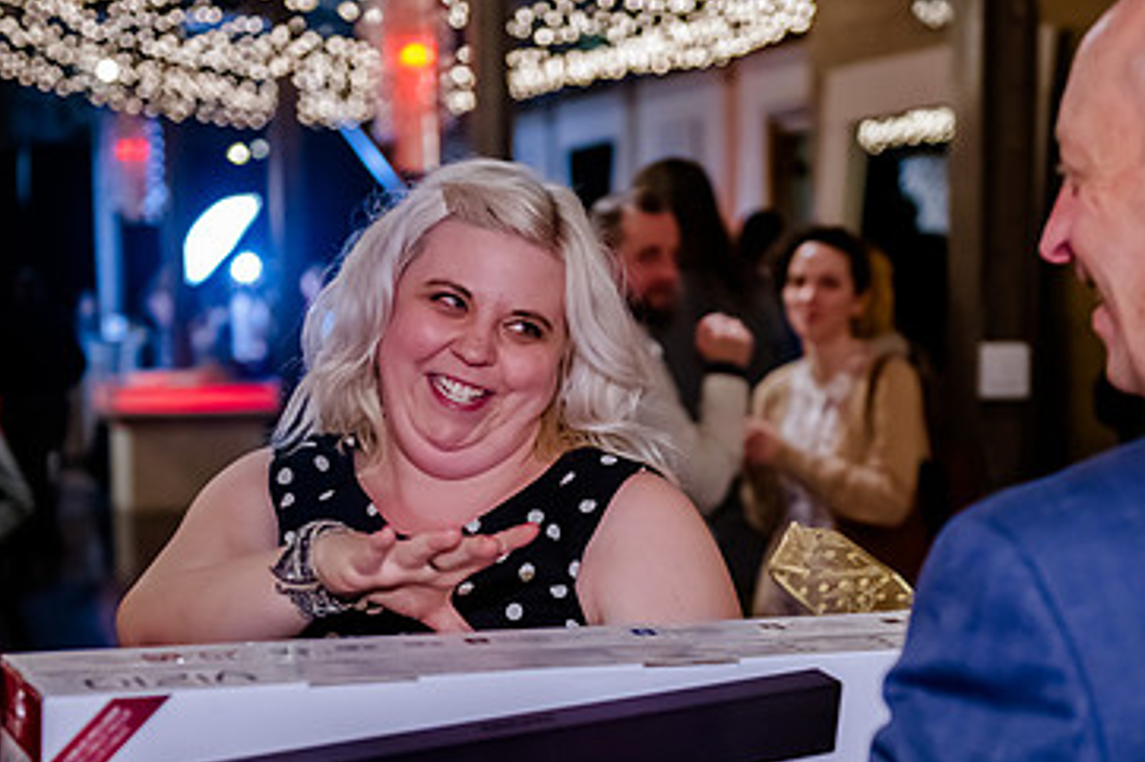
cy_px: 545
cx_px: 623
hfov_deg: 26.3
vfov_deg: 17.6
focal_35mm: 77
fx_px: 2448
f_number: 2.8
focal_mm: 48
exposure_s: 1/200
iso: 5000
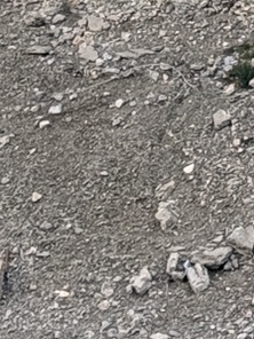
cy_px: -541
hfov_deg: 4.4
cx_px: 848
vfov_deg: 5.8
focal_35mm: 324
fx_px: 3170
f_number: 1.78
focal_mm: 6.76
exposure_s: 1/572
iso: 64
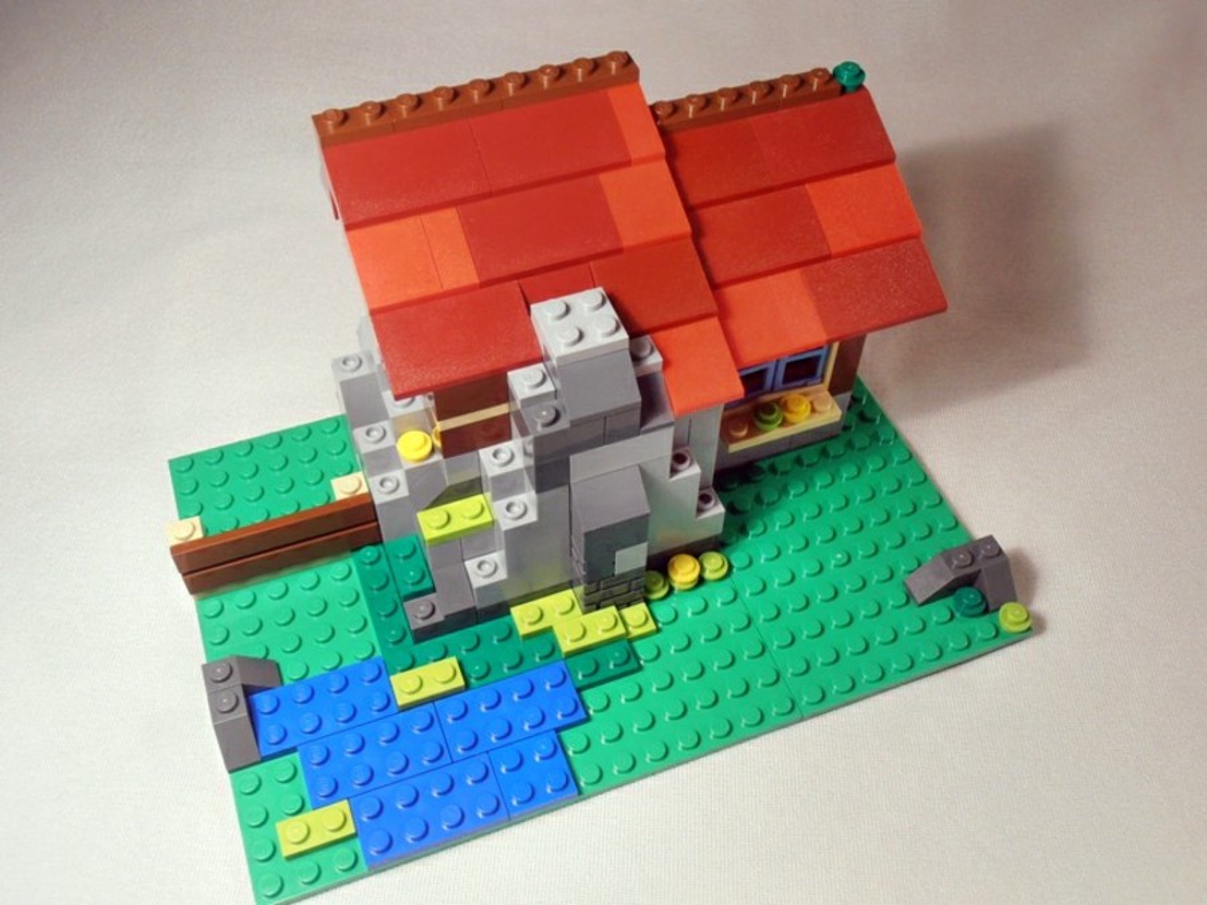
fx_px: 1290
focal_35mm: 37
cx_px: 604
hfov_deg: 50.1
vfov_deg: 38.7
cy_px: 452
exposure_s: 1/30
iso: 125
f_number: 3.9
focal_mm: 6.61
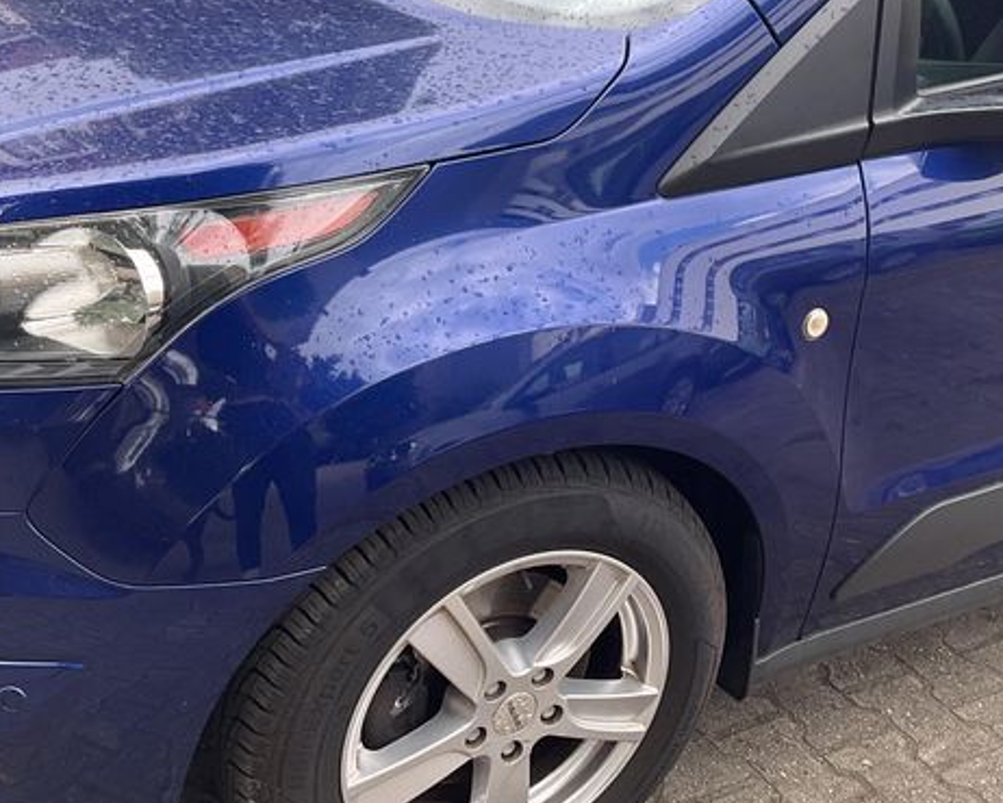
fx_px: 1455
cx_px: 604
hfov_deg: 37.9
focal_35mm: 49
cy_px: 341
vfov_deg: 30.8
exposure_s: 1/173
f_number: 1.8
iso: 20
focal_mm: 3
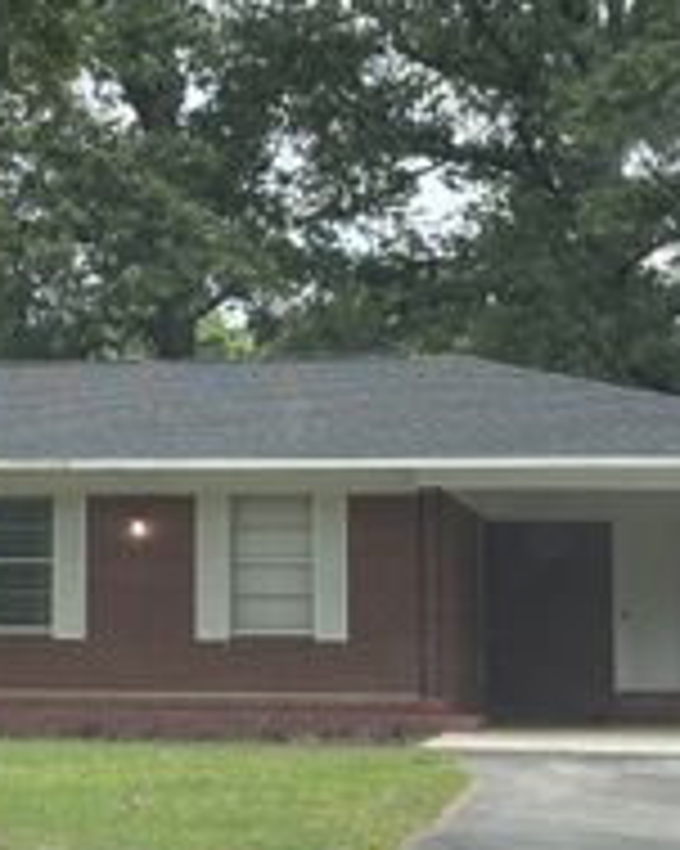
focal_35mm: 124
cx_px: 54
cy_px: 250
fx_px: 3122
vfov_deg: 15.5
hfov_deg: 12.3
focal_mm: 6.86
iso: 64
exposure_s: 1/169
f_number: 1.78
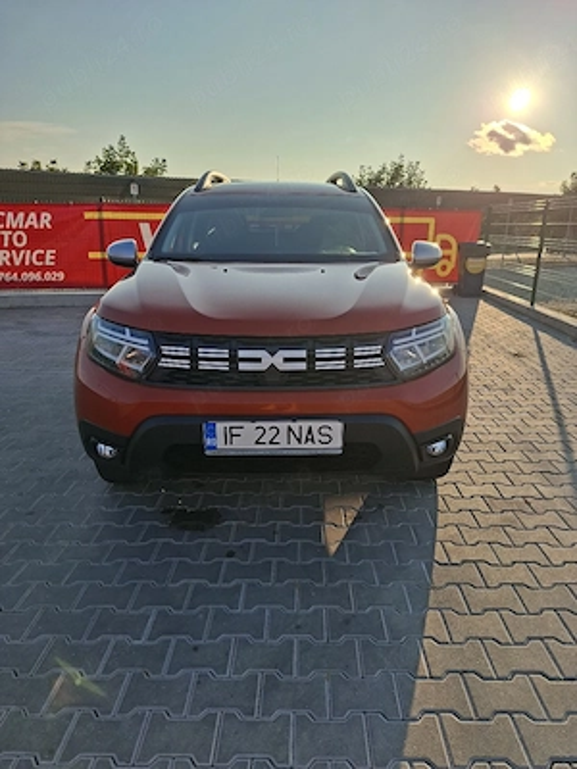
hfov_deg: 58.9
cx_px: 288
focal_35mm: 23
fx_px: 511
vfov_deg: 73.9
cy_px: 384
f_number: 1.8
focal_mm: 5.54
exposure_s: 1/2500
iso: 50
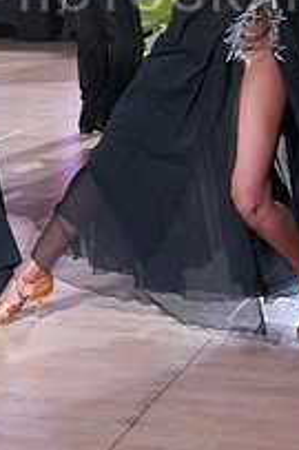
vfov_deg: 16.3
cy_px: -22
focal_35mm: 123
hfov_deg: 11.1
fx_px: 1535
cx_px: 118
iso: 3200
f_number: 4
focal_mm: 43
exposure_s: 1/250
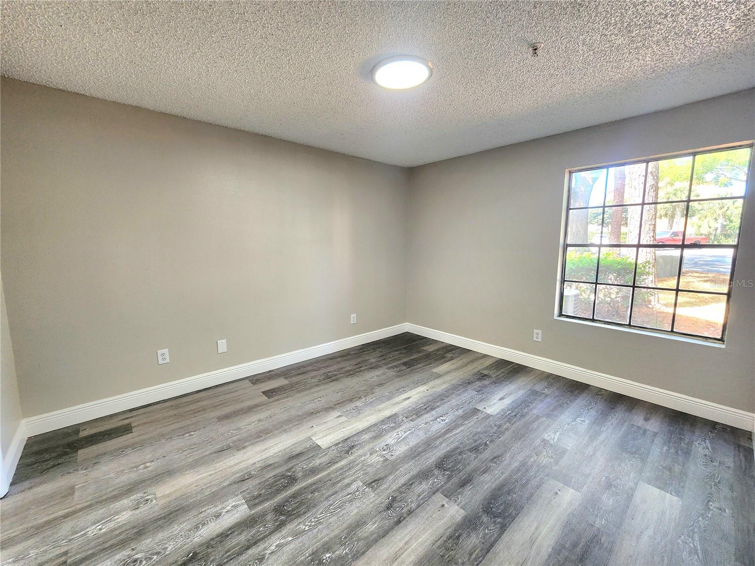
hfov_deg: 106.2
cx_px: 378
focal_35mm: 13
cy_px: 283
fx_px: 284
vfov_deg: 89.9
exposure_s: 1/60.2
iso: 160
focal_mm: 2.2
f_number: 2.2
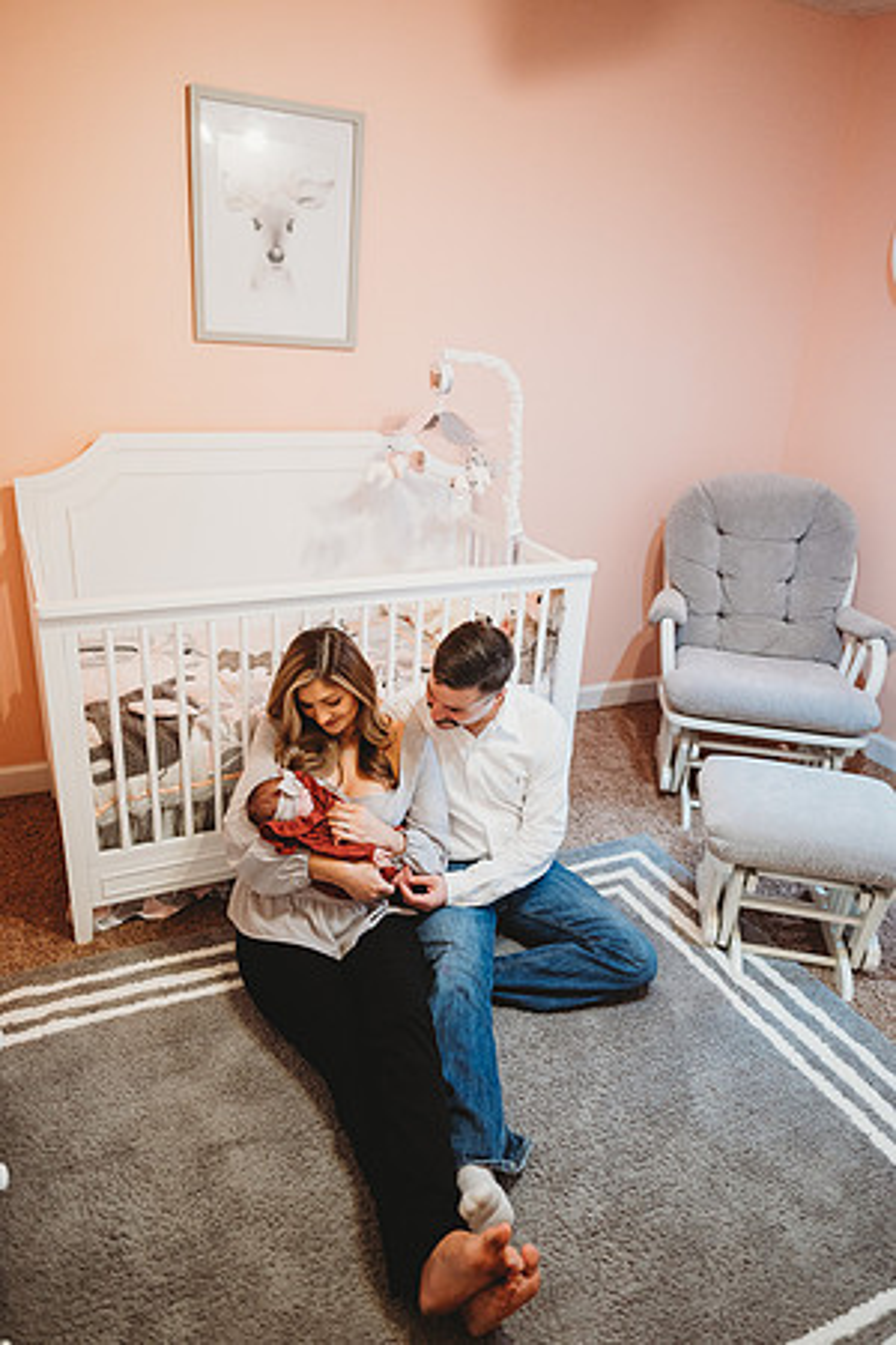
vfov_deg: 73.7
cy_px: 672
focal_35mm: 24
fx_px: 896
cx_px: 448
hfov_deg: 53.1
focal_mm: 24
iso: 1250
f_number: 1.8
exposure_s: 1/160
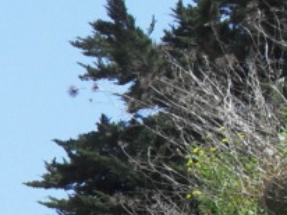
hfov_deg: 10.3
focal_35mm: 174
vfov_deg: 8.3
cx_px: -330
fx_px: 1441
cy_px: 359
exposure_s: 1/180
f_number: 8.4
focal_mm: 6.3
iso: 100
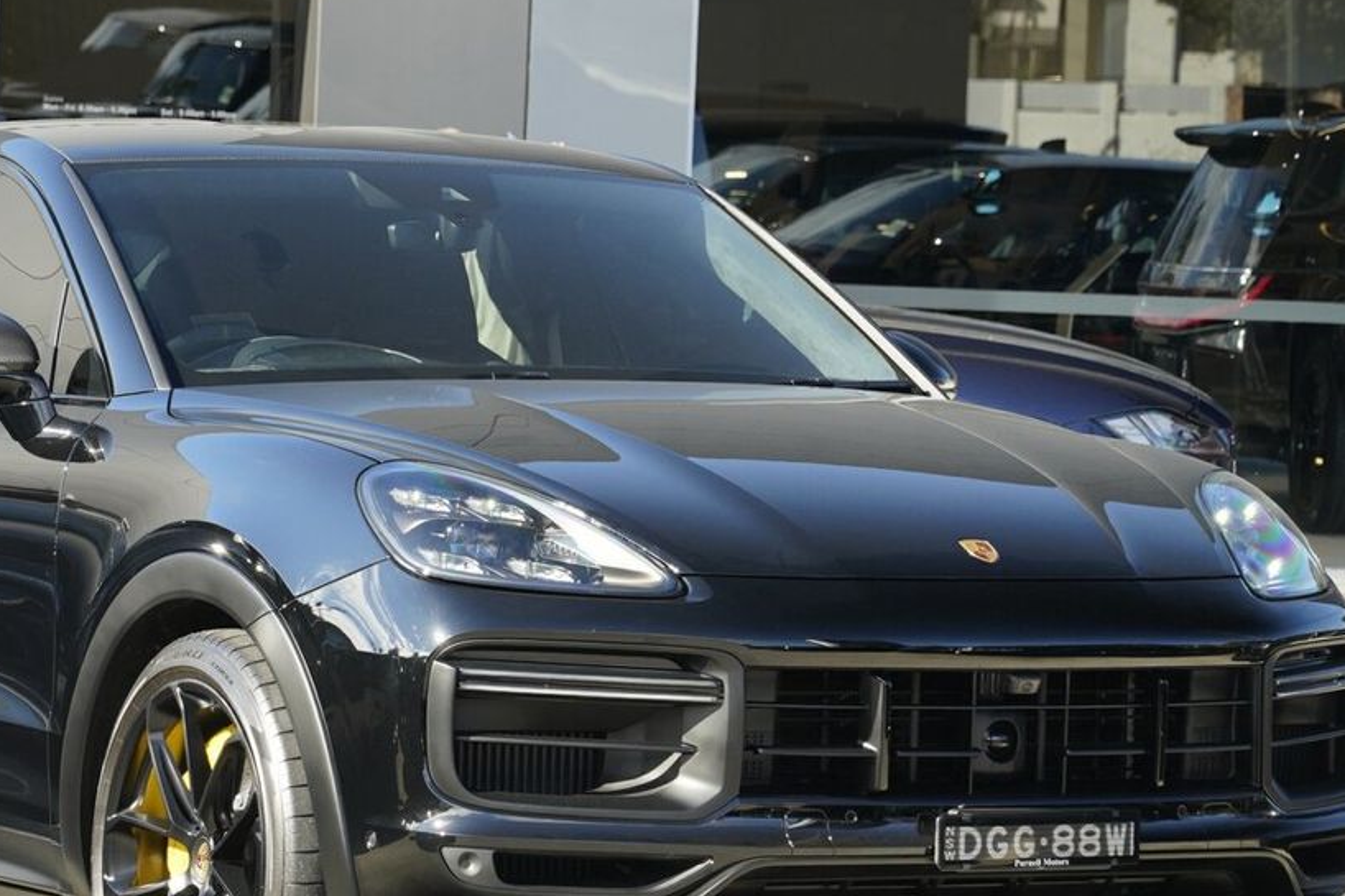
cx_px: 424
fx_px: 5752
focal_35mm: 154
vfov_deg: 8.9
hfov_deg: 13.3
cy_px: 529
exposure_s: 1/400
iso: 1000
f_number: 7.1
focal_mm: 105
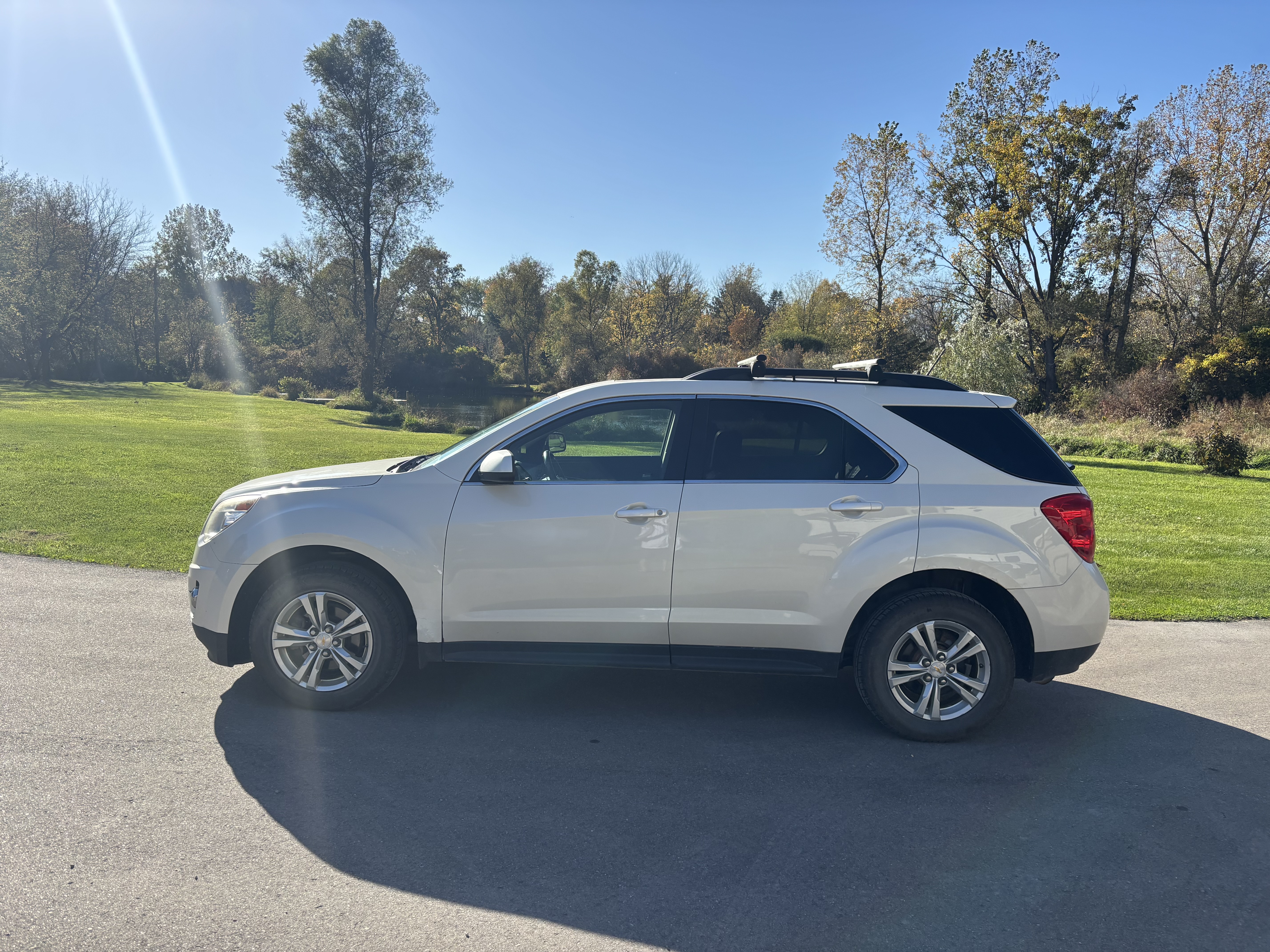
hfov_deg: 67.3
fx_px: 954
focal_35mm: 26
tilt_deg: -6.4
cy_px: 476
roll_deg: -1.1
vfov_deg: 53.1
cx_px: 635
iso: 50
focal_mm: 5.96
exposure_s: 1/2778
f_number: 1.6
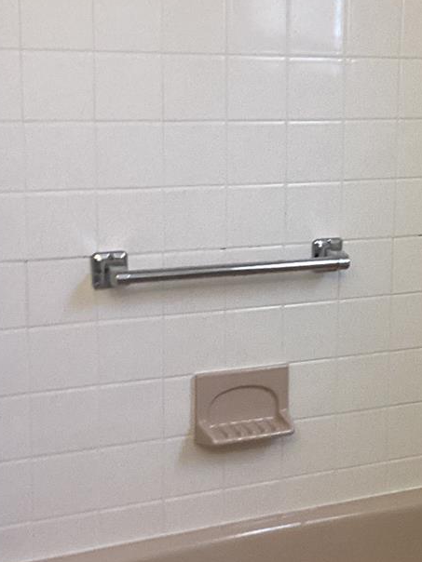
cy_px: 273
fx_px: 1252
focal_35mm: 77
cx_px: 437
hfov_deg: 18.6
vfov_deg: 25.3
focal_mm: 3.3
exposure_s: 1/50
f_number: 2.4
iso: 200
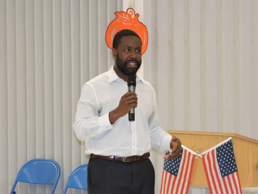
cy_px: 97
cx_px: 129
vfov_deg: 9.6
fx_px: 1155
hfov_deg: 12.7
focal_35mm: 155
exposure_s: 1/80
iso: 560
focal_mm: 27.6
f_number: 4.4
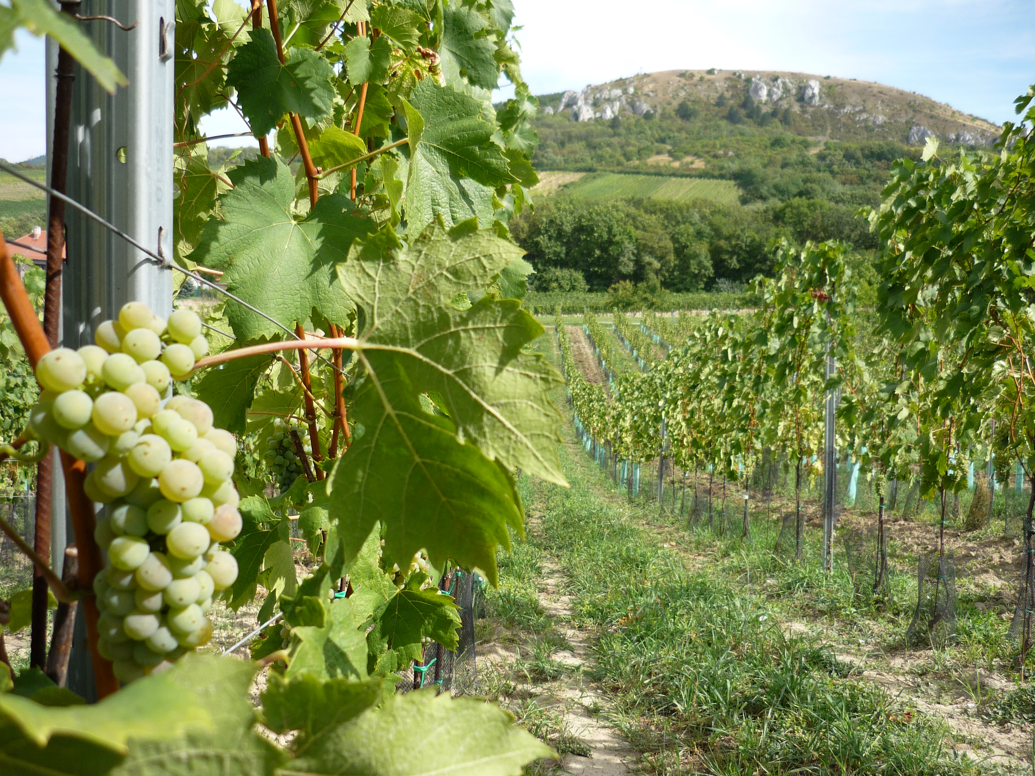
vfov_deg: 42.9
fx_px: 987
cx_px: 518
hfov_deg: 55.4
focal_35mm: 33
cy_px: 388
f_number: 2.8
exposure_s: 1/640
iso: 100
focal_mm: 5.5
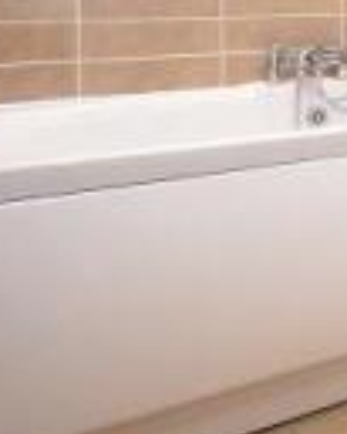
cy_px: -8
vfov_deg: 32.8
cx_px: 643
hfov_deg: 20.0
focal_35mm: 52
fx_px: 668
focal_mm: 10
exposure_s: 1/60
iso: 800
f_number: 4
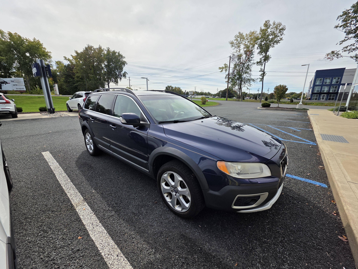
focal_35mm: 13
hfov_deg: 106.2
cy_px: 134
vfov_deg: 89.9
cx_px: 179
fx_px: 134
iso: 40
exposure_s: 1/2621
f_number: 1.9
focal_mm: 2.2
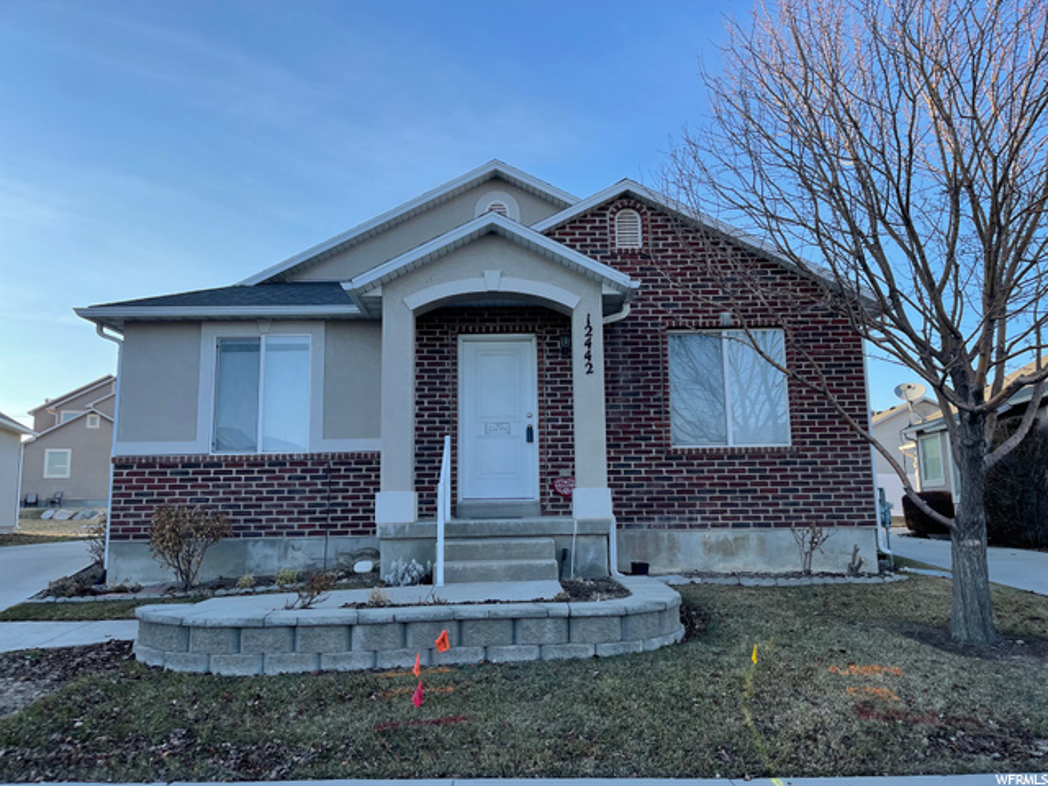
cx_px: 524
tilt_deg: +5.6
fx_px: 787
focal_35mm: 26
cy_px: 393
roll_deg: +0.7
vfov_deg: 53.1
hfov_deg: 67.3
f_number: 1.6
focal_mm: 5.1
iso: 32
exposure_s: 1/1225
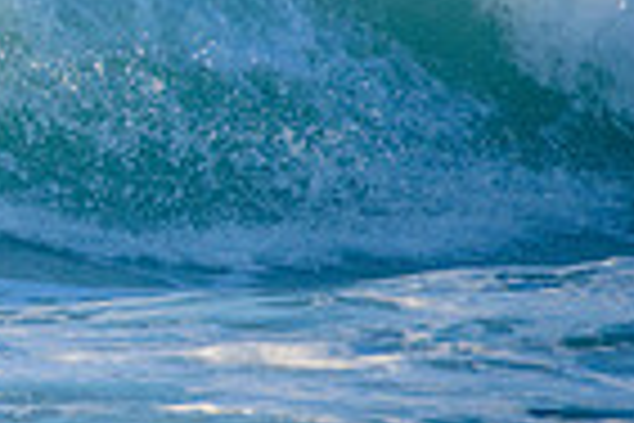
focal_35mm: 2053
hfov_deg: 1.0
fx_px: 36153
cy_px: -2
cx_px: -562
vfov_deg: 0.7
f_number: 5.6
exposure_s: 1/2000
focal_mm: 500
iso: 500
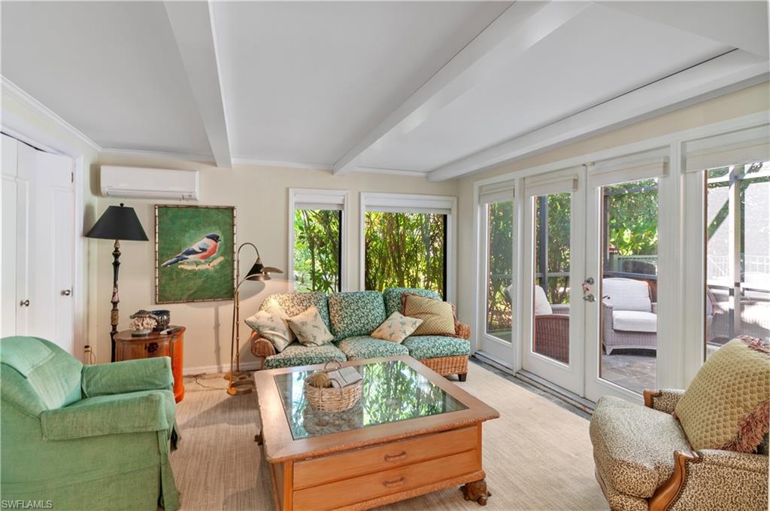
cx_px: 385
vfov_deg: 67.2
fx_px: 384
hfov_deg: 90.1
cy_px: 256
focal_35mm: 18
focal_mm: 12
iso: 200
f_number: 8
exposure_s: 1/1.67
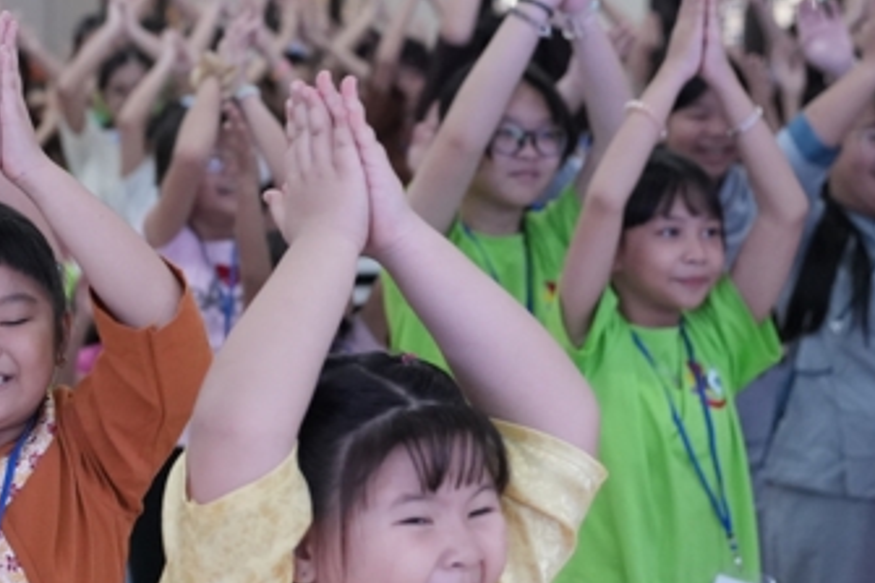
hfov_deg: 15.3
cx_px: -226
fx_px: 3109
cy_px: 267
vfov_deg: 10.7
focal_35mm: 128
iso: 3200
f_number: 2.8
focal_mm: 44
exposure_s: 1/250
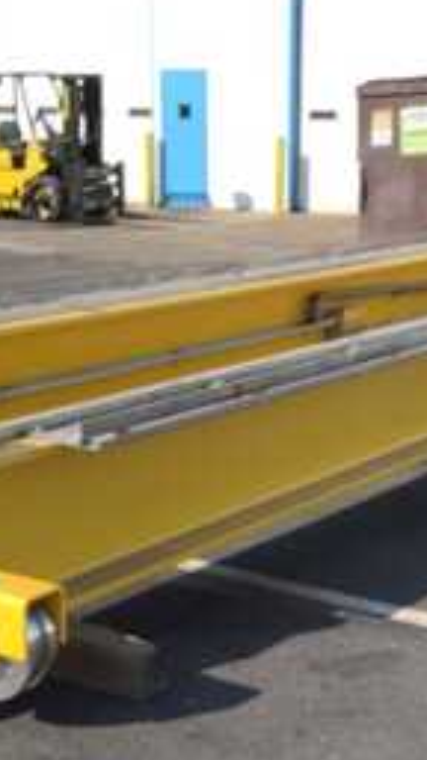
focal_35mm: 74
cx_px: 261
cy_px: 579
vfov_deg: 28.1
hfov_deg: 16.3
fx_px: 1490
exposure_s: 1/400
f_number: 1.8
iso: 16
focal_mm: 3
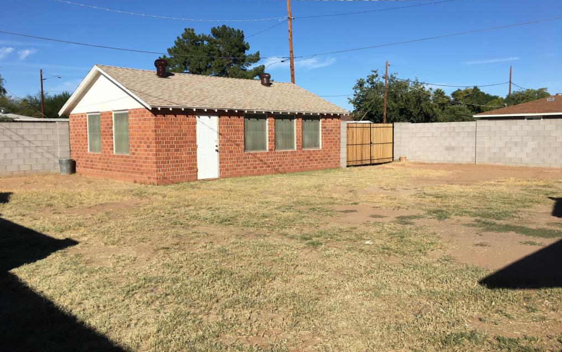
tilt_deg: -2.8
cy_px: 170
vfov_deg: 40.6
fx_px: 475
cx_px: 279
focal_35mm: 31
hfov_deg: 61.2
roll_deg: +0.0
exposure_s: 1/2262
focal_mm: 4.15
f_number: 2.2
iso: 25
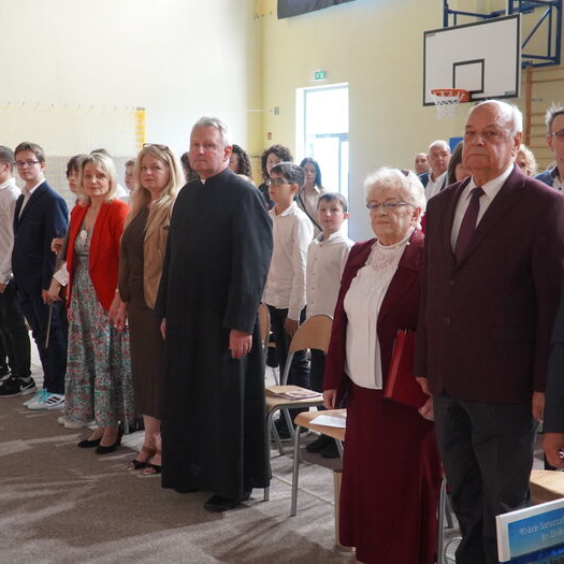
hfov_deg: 37.8
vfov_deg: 37.8
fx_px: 823
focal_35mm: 45
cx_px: 315
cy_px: 282
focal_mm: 23
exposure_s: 1/160
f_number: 4
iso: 2500
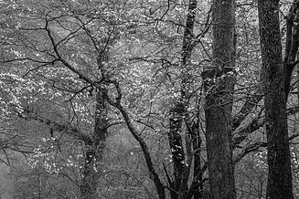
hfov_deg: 7.5
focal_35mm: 275
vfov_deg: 5.0
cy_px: 154
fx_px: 2284
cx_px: 91
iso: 100
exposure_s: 1/2
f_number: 13
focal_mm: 155
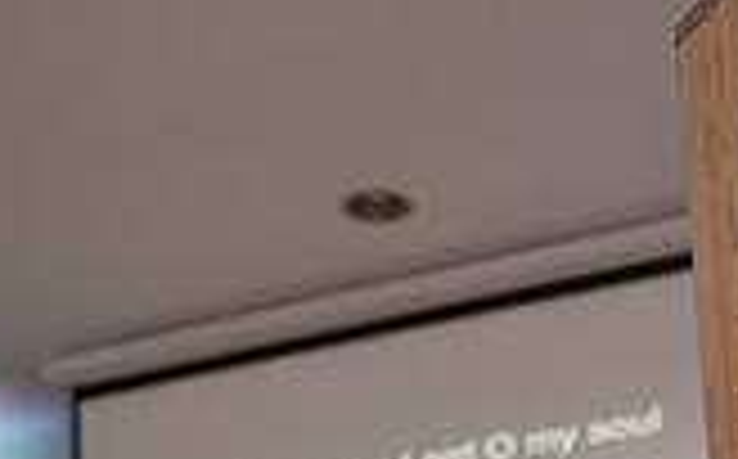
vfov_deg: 12.9
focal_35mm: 94
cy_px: 754
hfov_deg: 21.6
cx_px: 670
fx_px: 1888
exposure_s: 1/100
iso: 1000
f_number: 2.8
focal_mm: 26
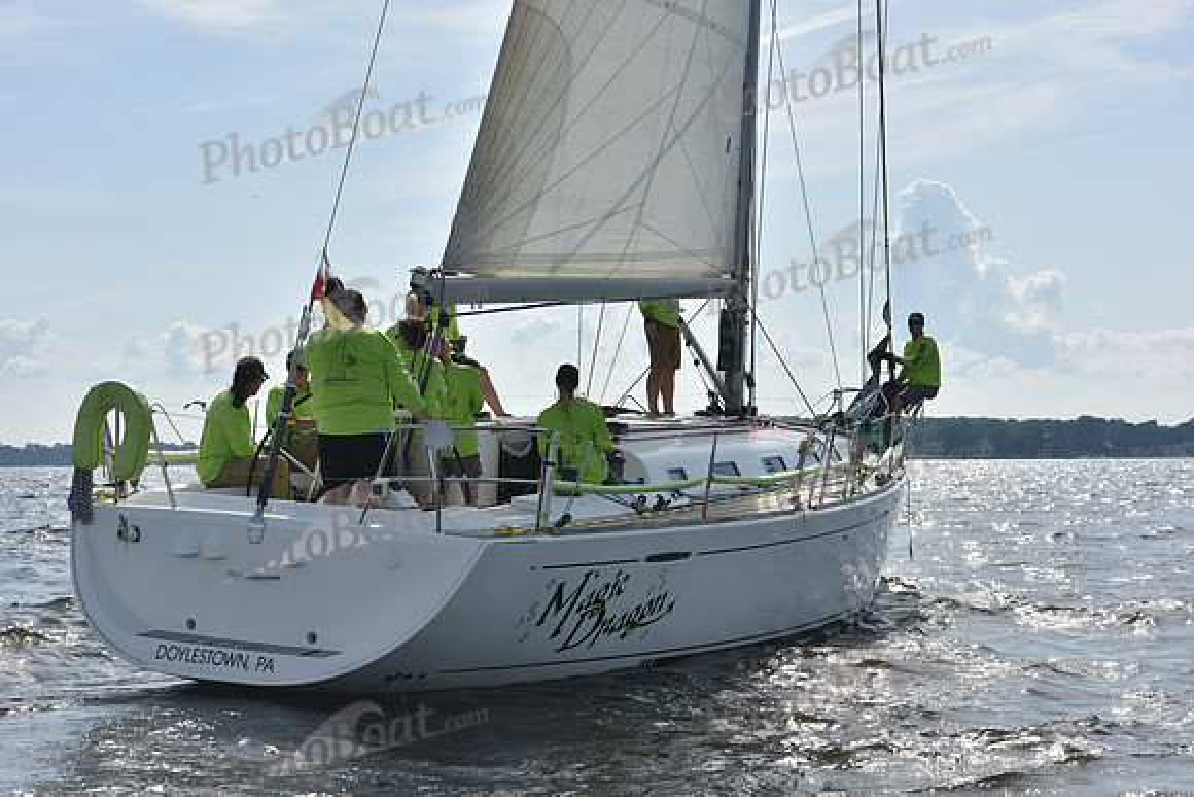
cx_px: 597
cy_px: 398
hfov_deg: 28.8
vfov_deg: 19.5
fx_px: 2322
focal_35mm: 70
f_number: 10
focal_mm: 70
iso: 320
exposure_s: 1/1250
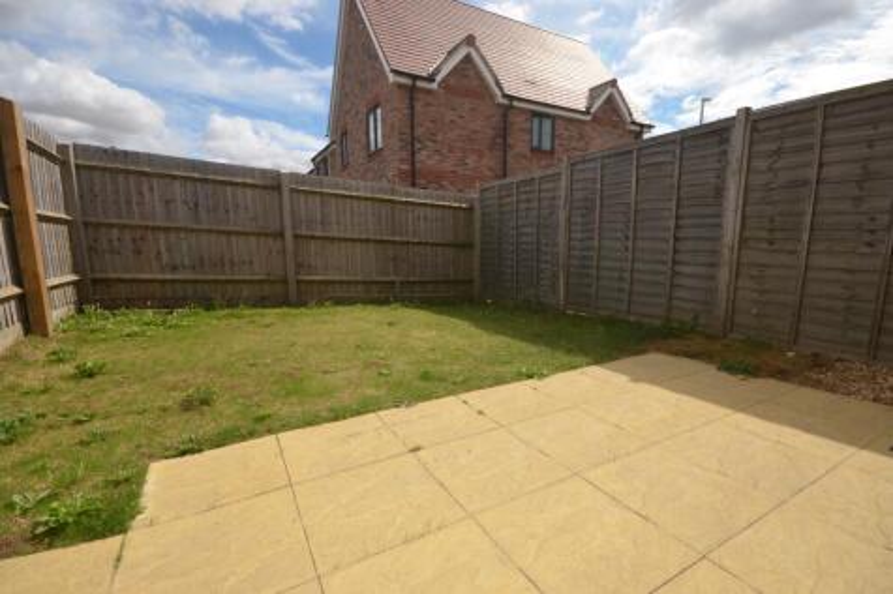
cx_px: 446
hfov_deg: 95.0
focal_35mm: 16
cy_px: 297
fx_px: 409
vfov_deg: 72.0
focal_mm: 11
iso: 100
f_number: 11
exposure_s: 1/200
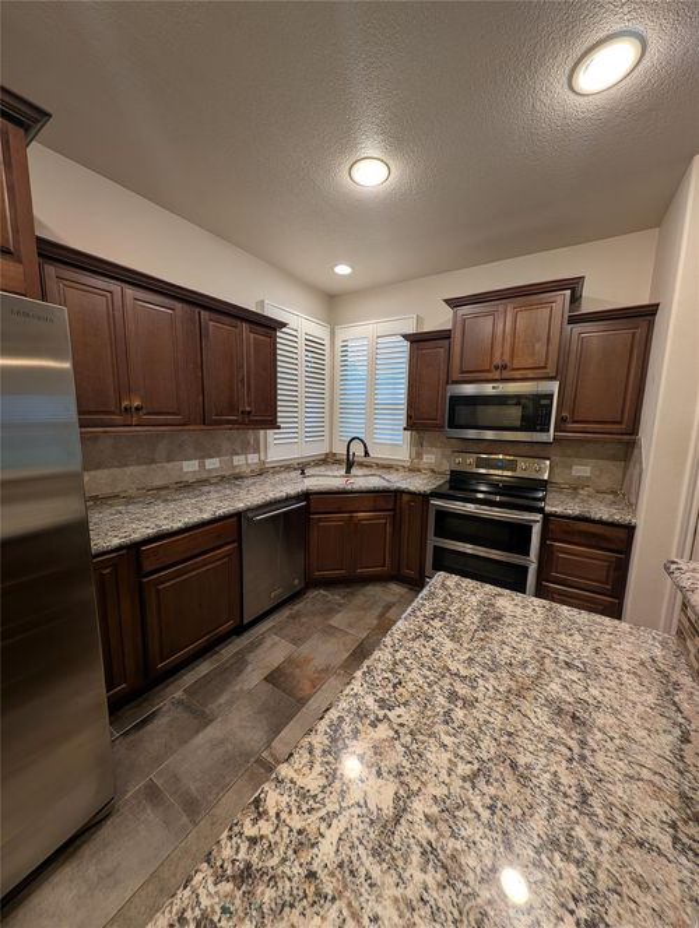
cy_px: 464
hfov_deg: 94.6
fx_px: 322
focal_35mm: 12
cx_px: 350
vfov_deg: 110.5
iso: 44
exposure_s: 1/24
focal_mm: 2.23
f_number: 1.95
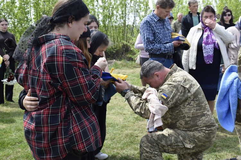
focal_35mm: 45
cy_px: 80
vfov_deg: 29.9
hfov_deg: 43.6
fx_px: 301
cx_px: 120
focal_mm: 30
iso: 200
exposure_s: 1/250
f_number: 8
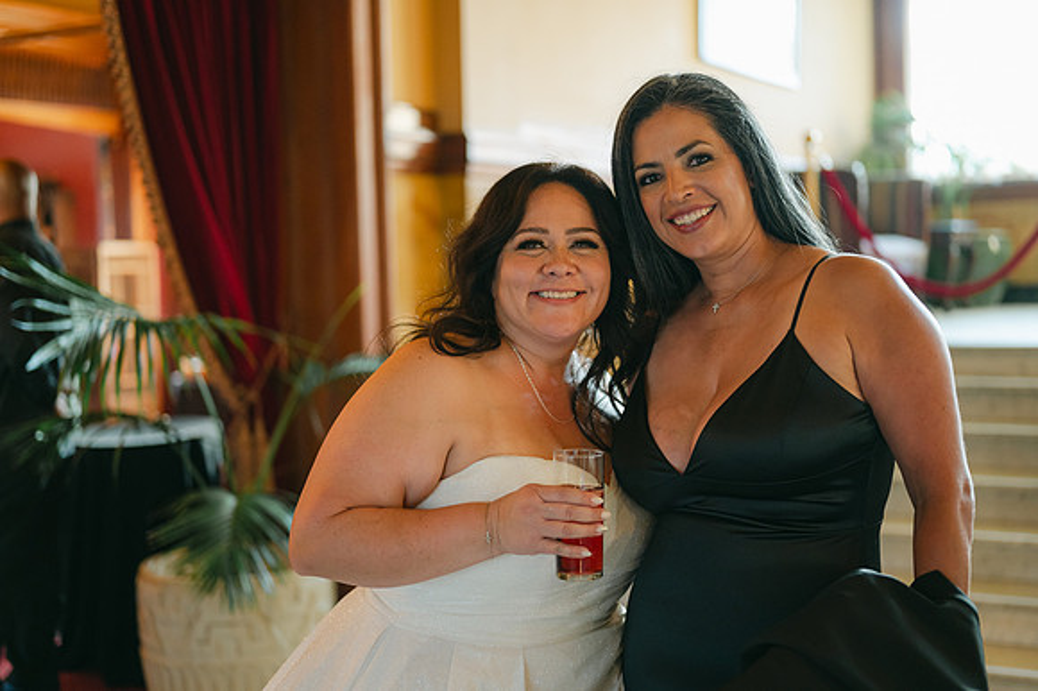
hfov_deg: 39.6
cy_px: 346
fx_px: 1441
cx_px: 519
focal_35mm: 50
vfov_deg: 27.0
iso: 1400
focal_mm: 50
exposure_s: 1/125
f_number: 1.8
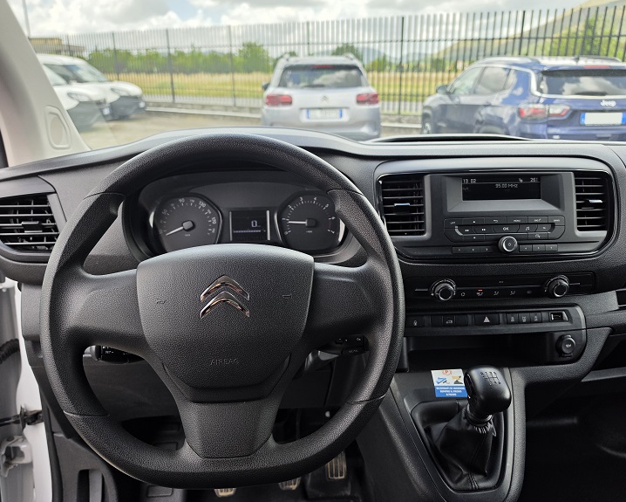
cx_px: 321
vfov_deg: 56.8
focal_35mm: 25
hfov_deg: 68.1
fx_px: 463
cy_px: 251
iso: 64
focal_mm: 6.5
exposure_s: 1/1884
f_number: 1.4
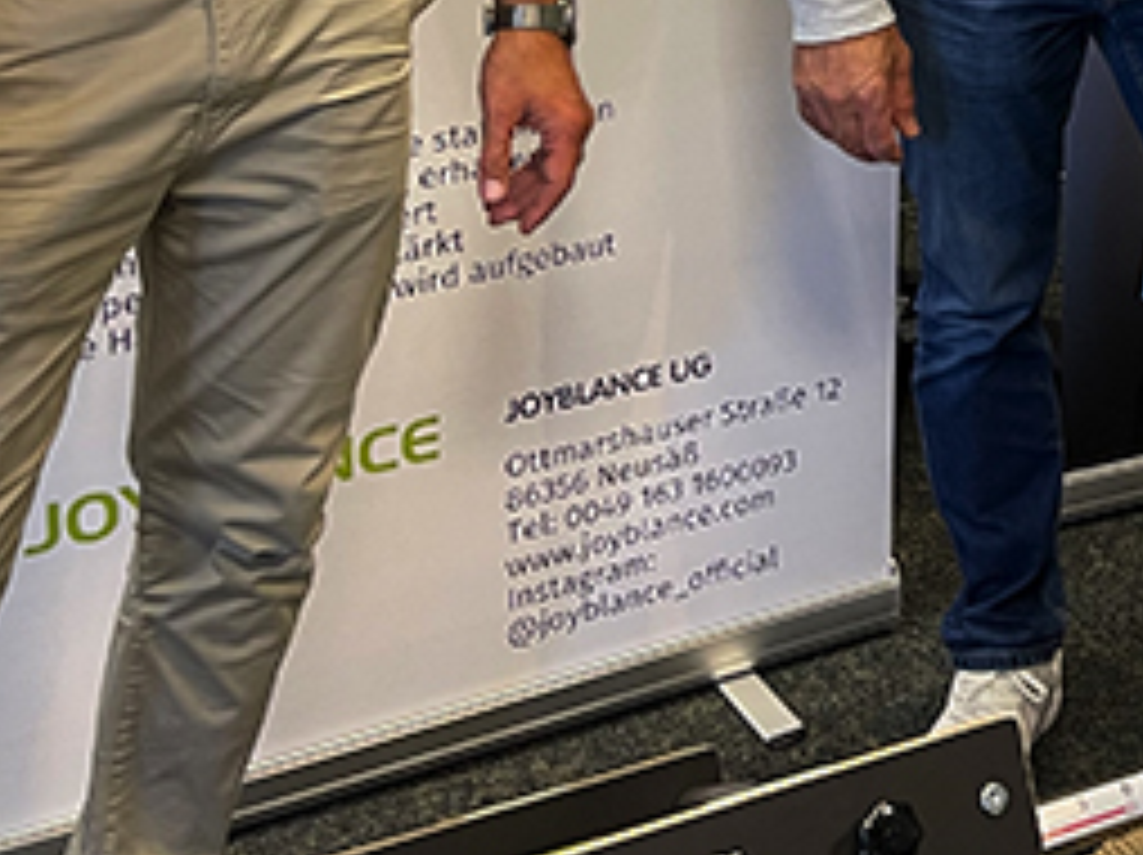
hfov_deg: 22.1
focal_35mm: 82
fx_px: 2705
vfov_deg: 16.4
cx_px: 1364
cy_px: -428
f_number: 1.6
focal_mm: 5.1
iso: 125
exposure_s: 1/50
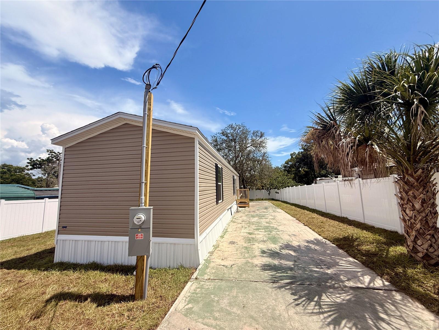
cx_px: 220
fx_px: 178
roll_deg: +2.6
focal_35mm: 14
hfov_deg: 102.1
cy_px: 165
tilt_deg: +9.5
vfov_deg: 85.7
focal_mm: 2.22
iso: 50
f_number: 2.2
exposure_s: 1/2841
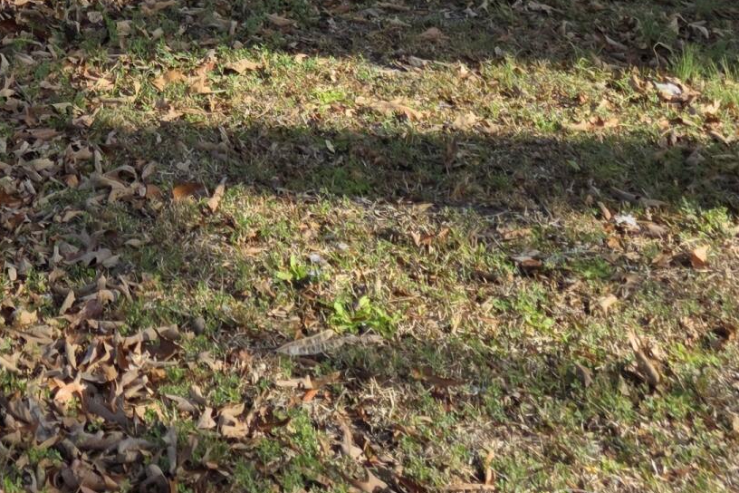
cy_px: -498
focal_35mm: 88
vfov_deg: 13.3
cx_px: -133
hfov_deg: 21.6
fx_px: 1806
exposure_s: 1/2134
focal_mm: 6.3
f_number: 1.7
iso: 80
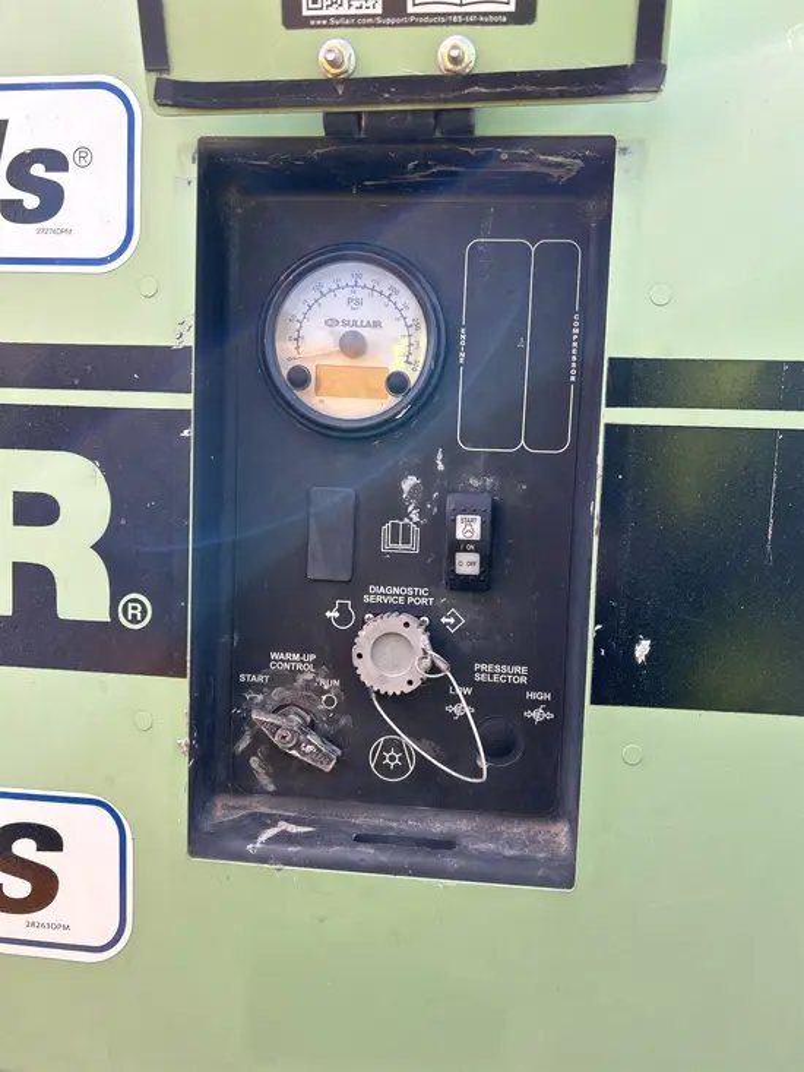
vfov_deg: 67.3
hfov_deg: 53.1
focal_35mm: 26
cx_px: 402
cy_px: 536
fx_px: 805
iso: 50
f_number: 1.5
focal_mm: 5.7
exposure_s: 1/395
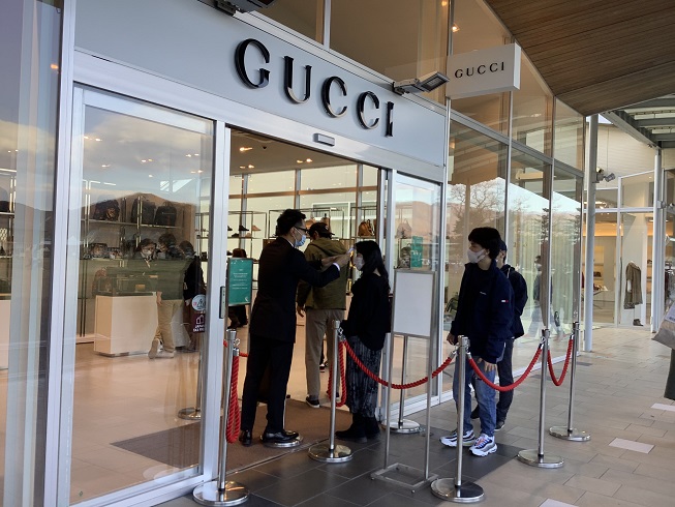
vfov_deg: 45.5
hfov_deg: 58.3
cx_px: 338
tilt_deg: -1.2
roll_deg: -3.5
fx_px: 605
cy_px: 254
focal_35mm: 31
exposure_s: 1/120
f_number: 2.4
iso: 25
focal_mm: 3.3
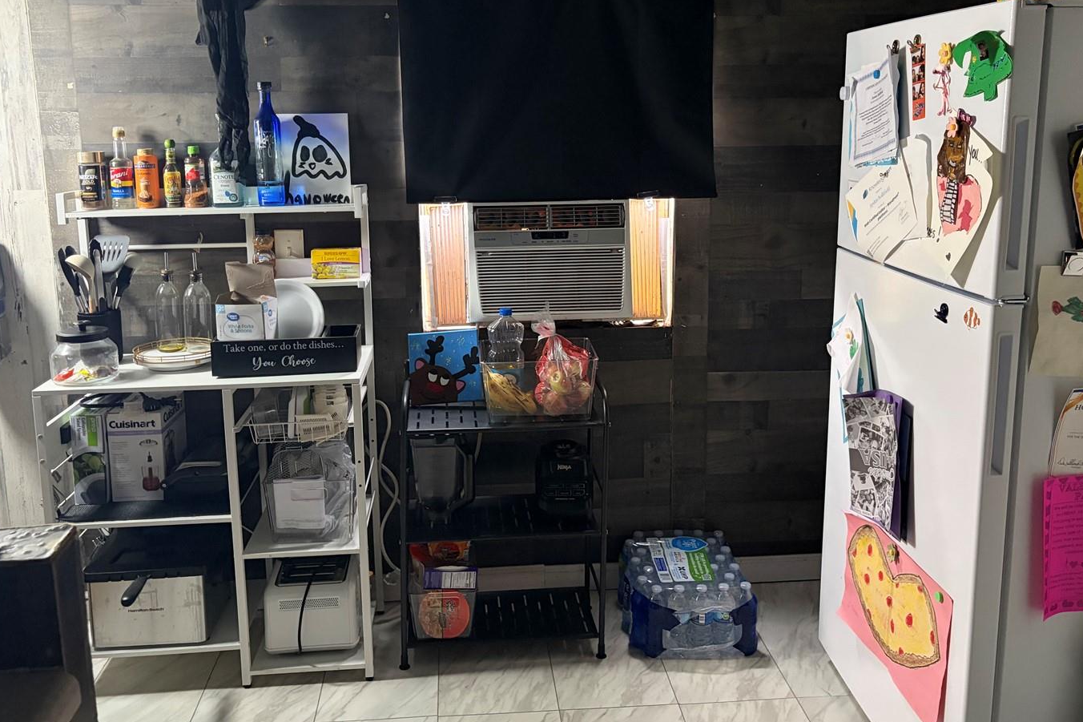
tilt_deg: -8.2
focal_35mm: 32
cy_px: 260
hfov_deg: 58.7
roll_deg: +1.1
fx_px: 962
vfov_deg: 40.7
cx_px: 528
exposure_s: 1/30
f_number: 1.6
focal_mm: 5.96
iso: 500
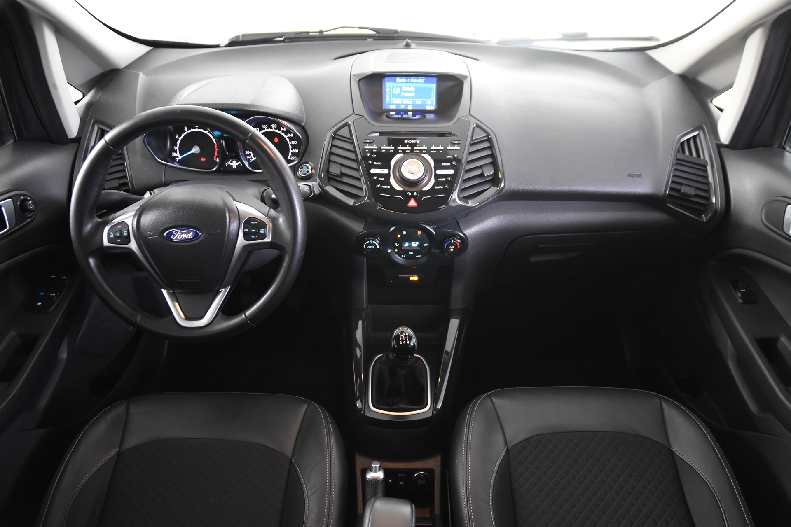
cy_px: 264
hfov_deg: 70.4
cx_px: 396
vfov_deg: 50.4
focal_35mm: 26
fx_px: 560
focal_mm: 17
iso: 1800
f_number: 2.8
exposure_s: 1/25
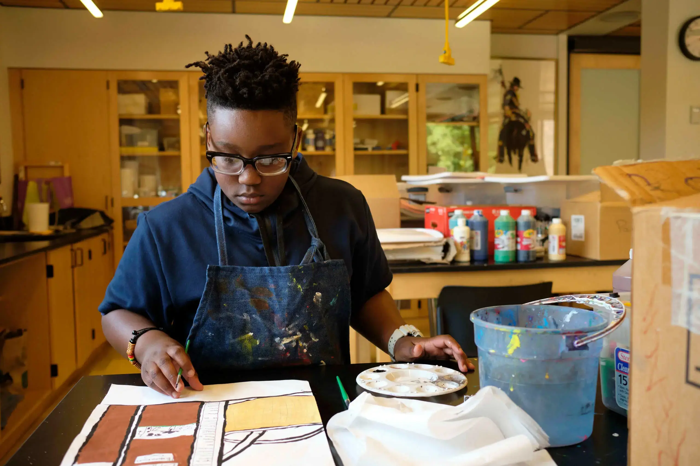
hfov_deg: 54.4
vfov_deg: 37.8
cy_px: 233
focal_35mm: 35
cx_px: 350
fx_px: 680
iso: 1000
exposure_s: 1/250
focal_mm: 23
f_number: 3.2
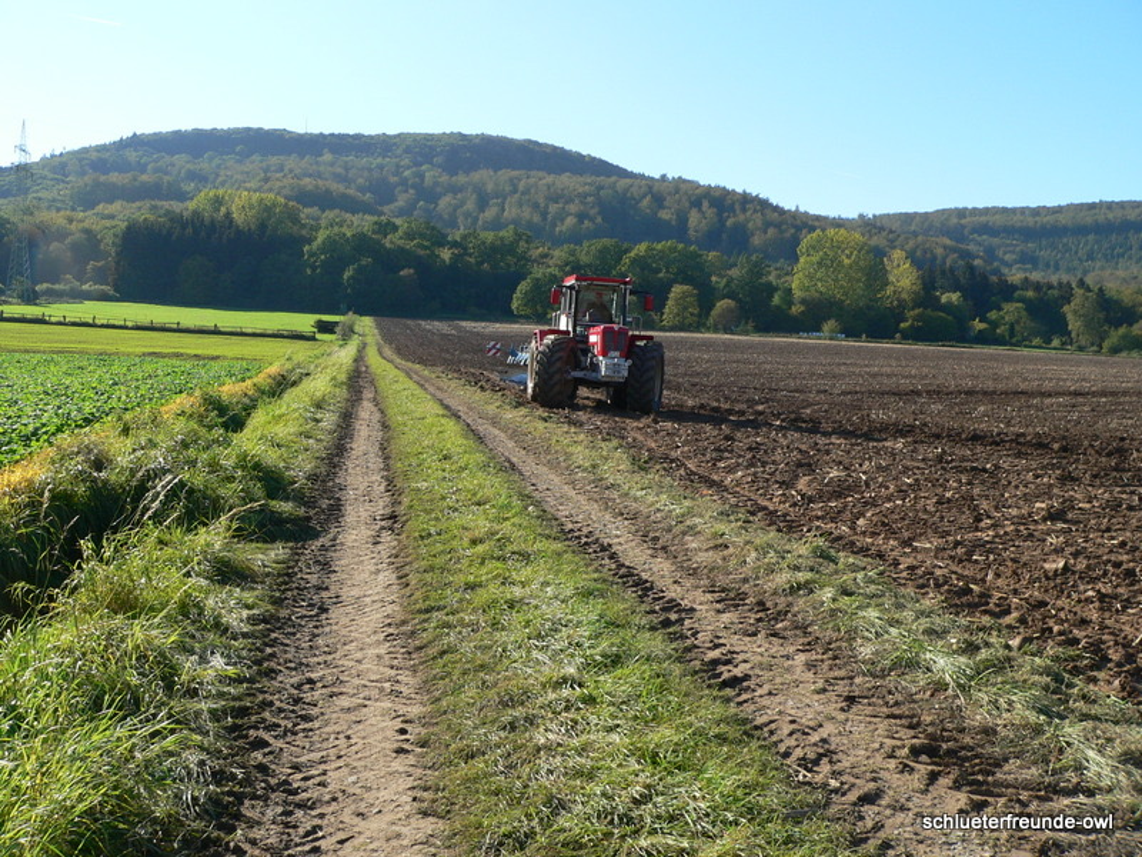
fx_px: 1188
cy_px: 428
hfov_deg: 51.4
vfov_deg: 39.7
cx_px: 571
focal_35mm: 36
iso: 80
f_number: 4
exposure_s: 1/400
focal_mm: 6
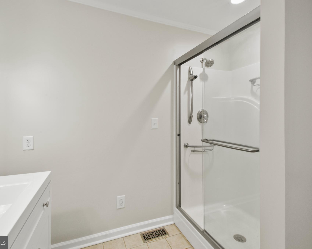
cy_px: 124
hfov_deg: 89.6
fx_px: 157
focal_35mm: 17
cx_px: 156
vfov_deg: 77.0
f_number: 22
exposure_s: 1.3
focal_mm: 10
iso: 100
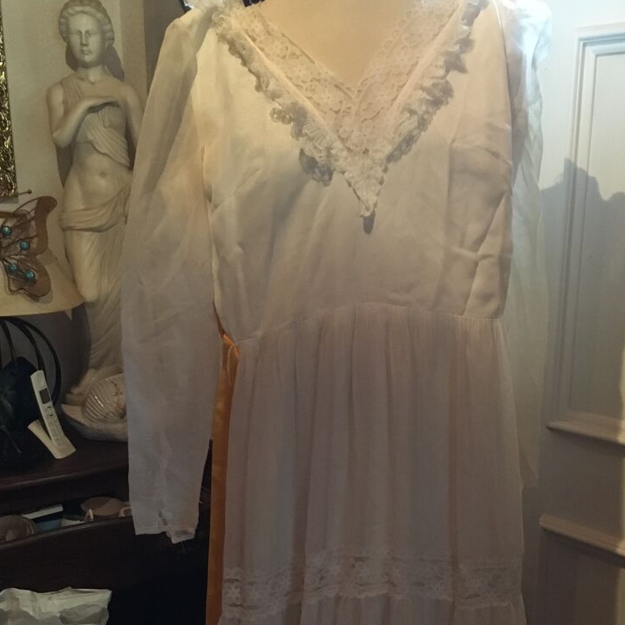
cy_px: 482
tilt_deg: -17.4
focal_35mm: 47
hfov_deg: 35.9
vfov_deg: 35.1
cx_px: 383
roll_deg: +0.9
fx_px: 960
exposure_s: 1/17
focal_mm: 4.15
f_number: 2.2
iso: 250
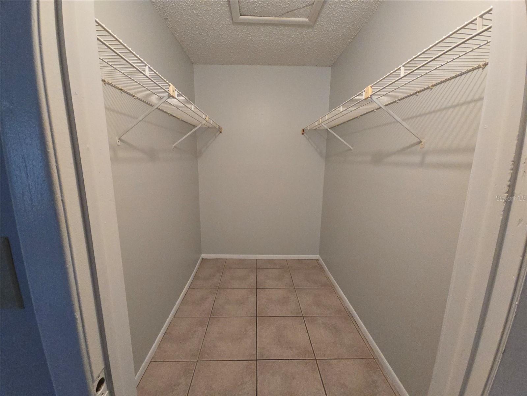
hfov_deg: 106.2
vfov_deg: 89.9
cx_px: 264
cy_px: 198
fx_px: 198
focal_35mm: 13
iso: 400
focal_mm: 2.2
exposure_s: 1/60
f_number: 2.2
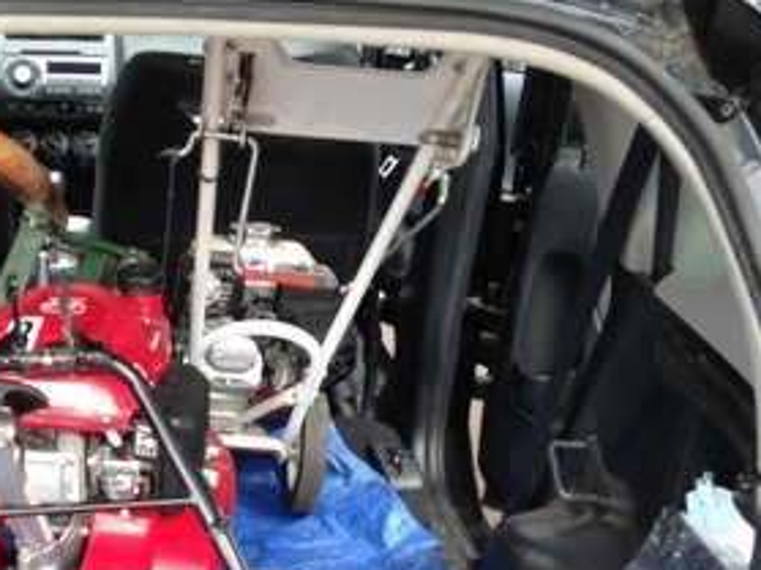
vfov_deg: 21.5
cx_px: 83
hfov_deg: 28.0
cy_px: 484
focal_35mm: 67
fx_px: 1472
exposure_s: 1/60
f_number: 2.4
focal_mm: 4.12
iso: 64
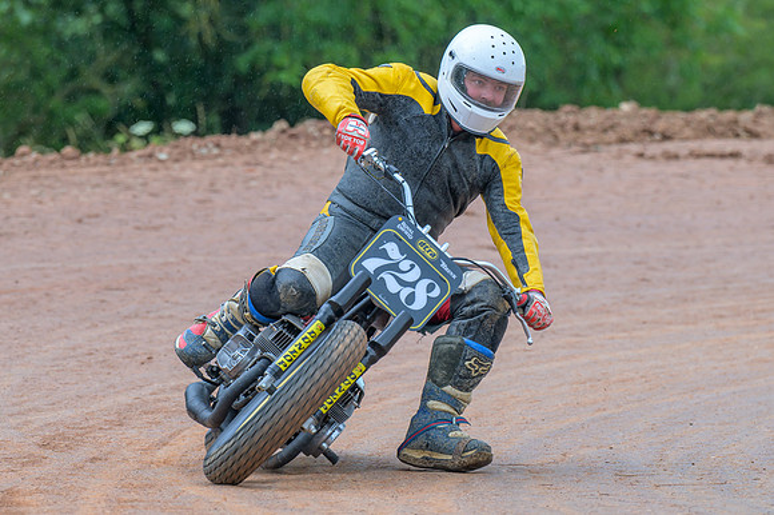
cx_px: 449
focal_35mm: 361
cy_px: 276
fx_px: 7766
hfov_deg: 5.7
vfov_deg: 3.8
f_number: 4
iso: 160
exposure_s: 1/400
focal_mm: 200
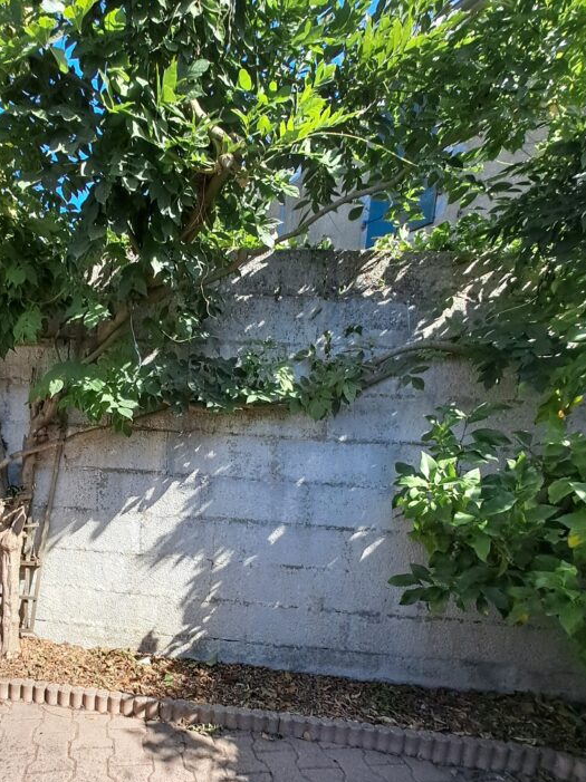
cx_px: 174
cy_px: 527
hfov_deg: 65.9
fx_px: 429
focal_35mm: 19
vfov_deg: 81.6
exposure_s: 1/859
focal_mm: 1.42
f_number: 2.2
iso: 40
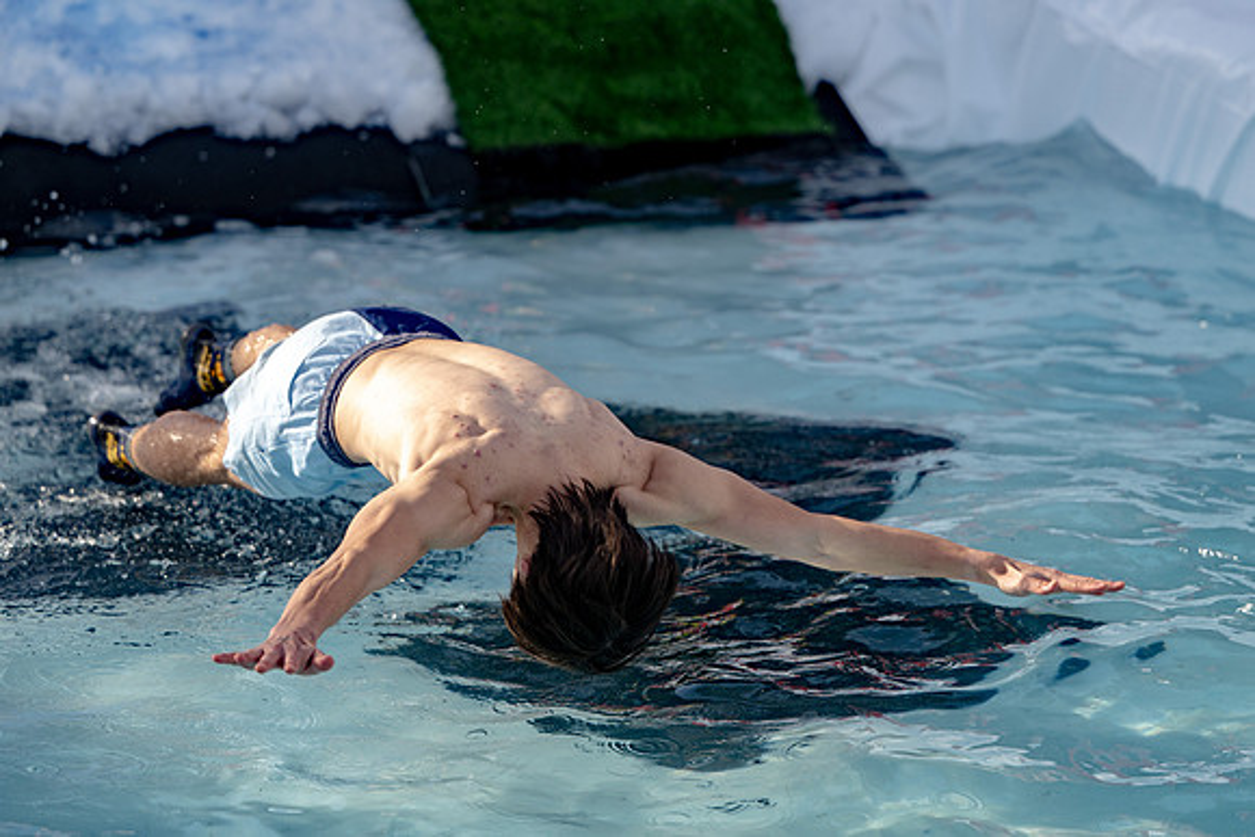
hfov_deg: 15.4
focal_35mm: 133
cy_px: 306
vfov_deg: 10.3
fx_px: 4645
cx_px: 657
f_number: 2.8
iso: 100
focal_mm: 105
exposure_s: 1/2000
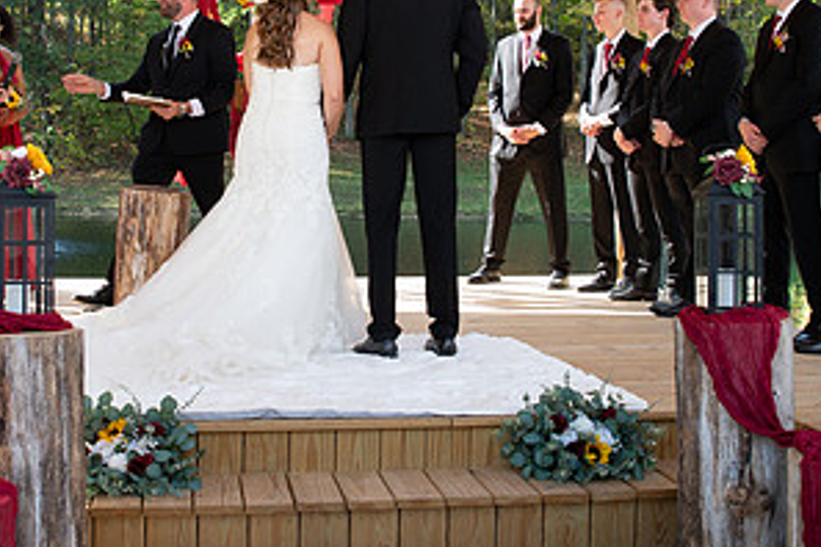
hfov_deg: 38.1
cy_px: 163
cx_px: 342
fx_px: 1186
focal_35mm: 52
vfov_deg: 25.8
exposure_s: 1/160
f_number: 4.5
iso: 250
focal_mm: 24
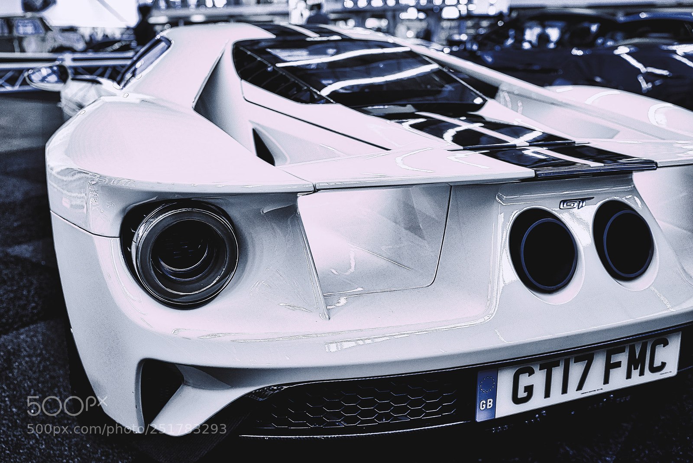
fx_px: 674
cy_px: 232
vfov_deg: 37.9
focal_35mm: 35
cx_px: 346
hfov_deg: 54.4
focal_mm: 35
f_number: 2.8
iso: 640
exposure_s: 1/40
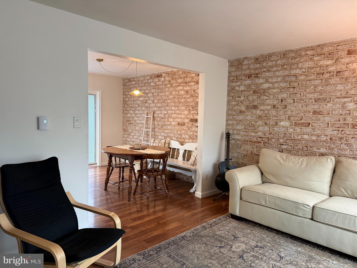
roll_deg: -0.3
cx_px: 178
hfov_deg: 71.6
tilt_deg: -4.0
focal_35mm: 24
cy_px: 134
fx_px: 248
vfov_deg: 56.8
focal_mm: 6.76
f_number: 1.78
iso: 400
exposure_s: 1/60
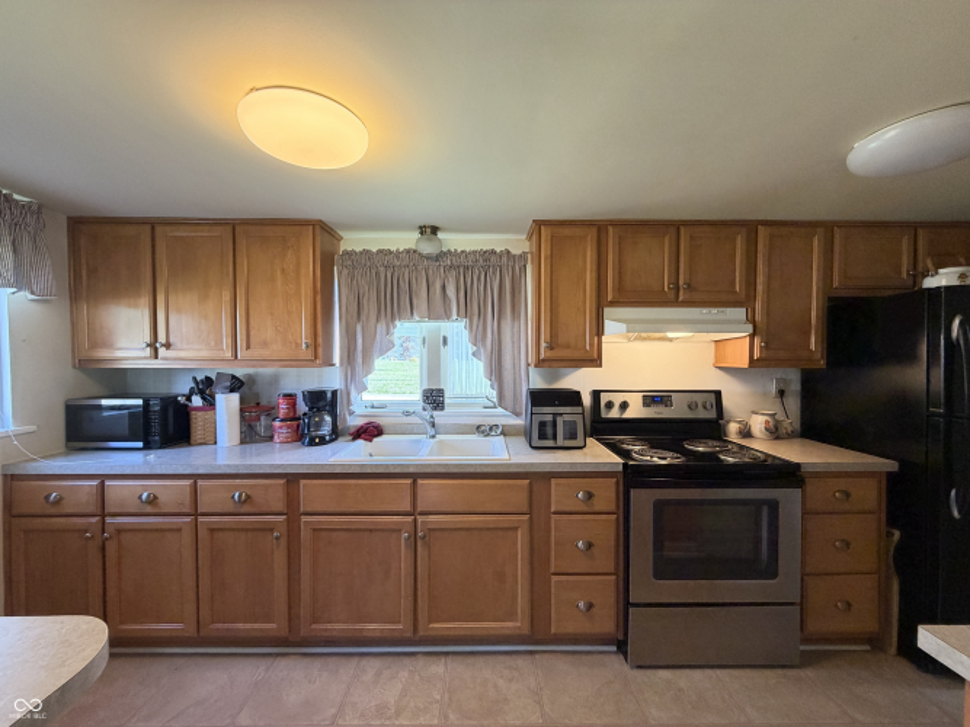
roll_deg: +0.1
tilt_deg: -1.0
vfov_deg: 85.7
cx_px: 485
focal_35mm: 14
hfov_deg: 102.1
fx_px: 392
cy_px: 364
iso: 200
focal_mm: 2.22
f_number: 2.2
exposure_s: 1/60
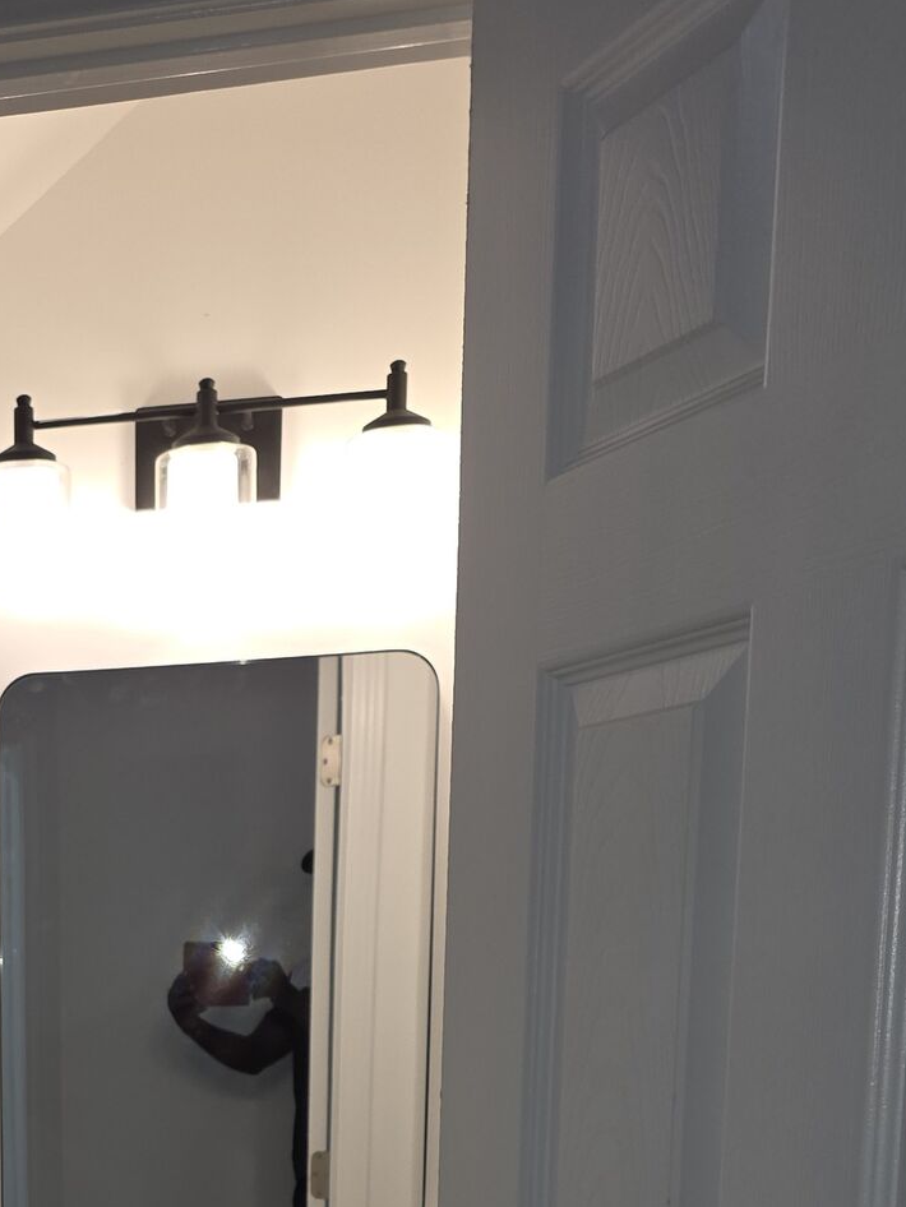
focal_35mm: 56
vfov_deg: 30.5
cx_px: -177
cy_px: 1344
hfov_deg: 23.8
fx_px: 1953
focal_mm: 6.25
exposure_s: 1/60
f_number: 1.7
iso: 25
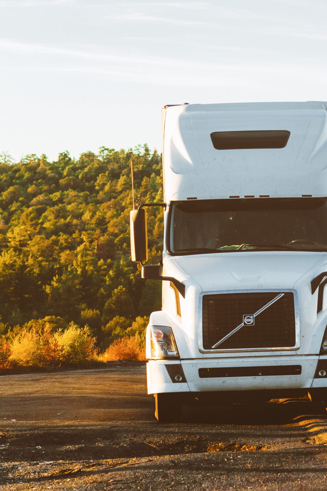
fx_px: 2766
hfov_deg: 6.7
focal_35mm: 203
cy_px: 246
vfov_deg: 10.1
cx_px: 356
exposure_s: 1/500
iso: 500
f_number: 8
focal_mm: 135
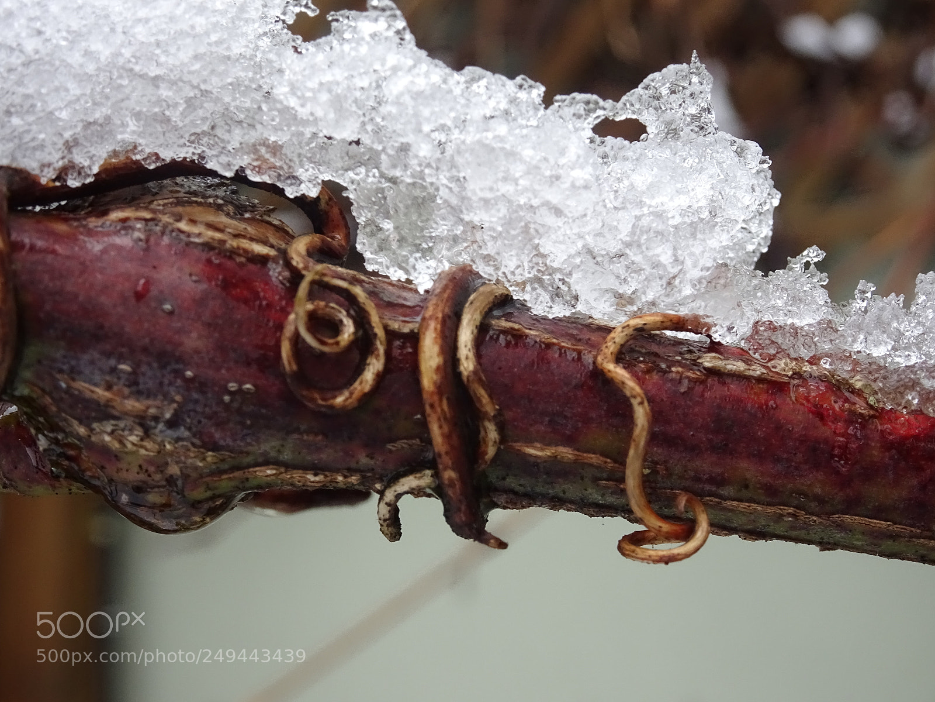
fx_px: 1783
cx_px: 468
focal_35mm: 66
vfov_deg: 22.3
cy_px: 351
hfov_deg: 29.4
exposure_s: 1/80
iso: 250
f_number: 4.5
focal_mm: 11.32
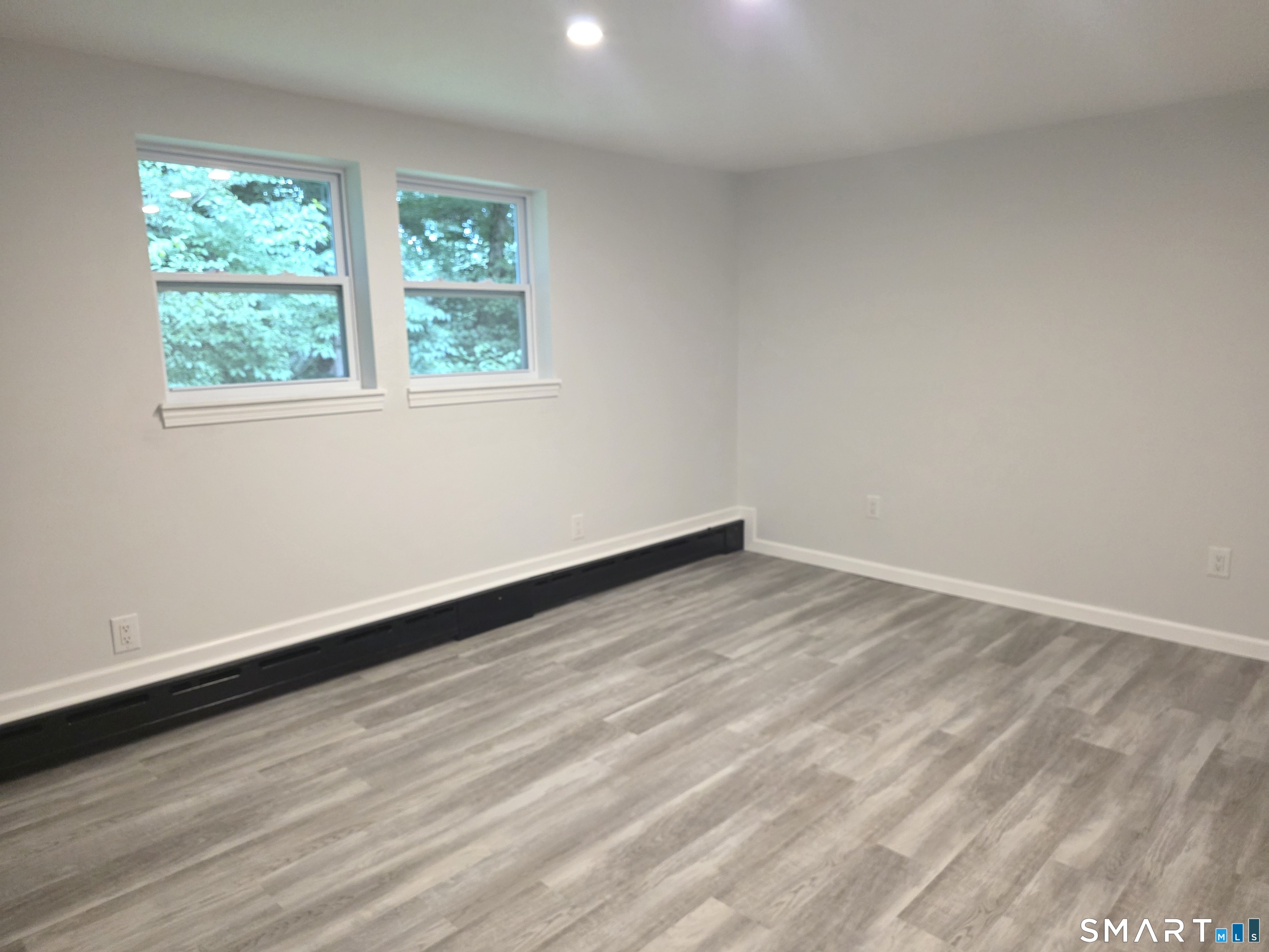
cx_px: 634
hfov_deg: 73.9
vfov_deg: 58.9
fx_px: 843
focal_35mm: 23
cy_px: 476
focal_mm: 6.3
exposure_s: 1/120
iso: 500
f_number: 1.7
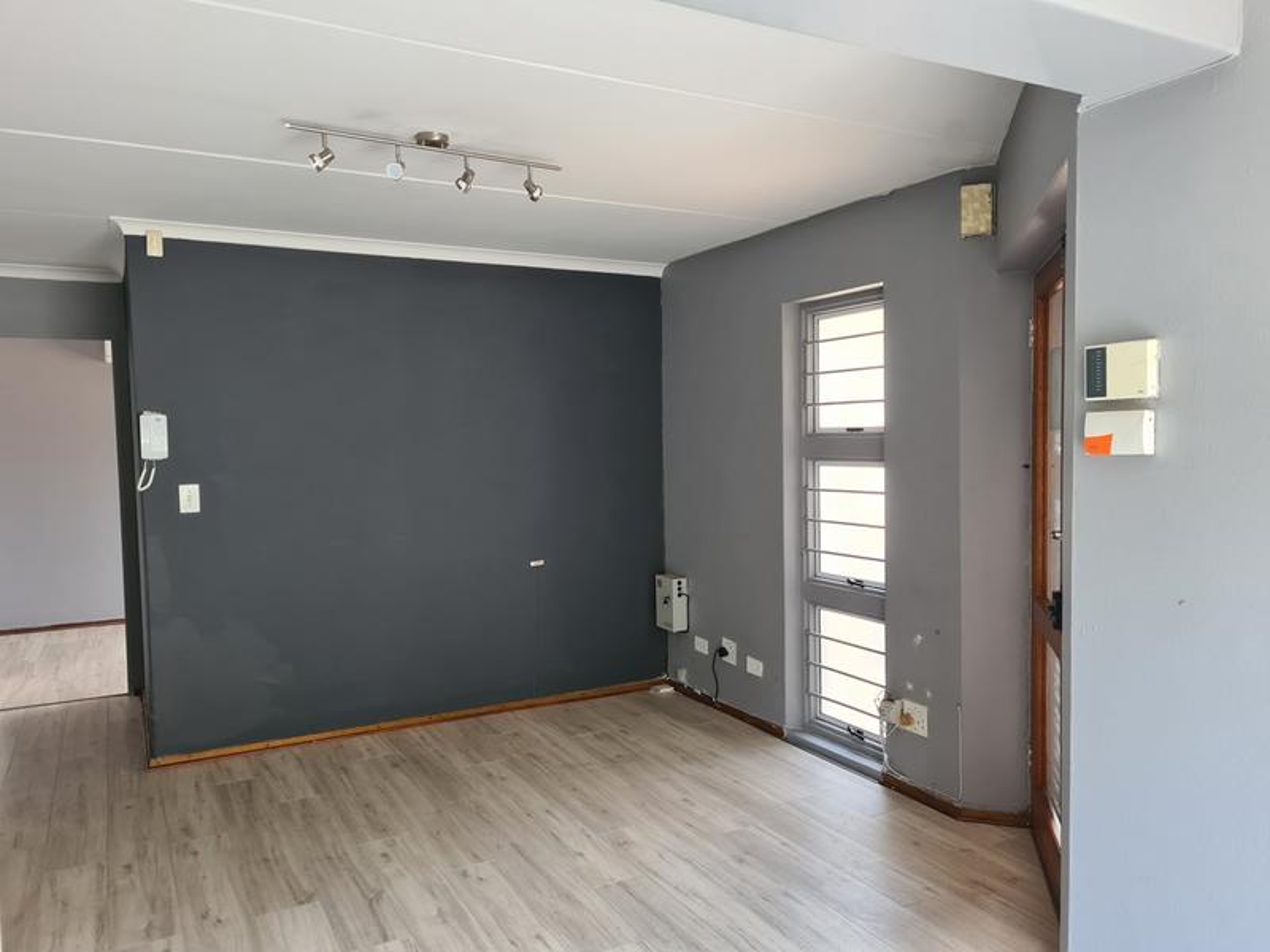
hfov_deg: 67.3
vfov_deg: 53.1
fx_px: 954
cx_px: 635
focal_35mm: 26
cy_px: 476
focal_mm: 5.4
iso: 160
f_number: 1.8
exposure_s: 1/50
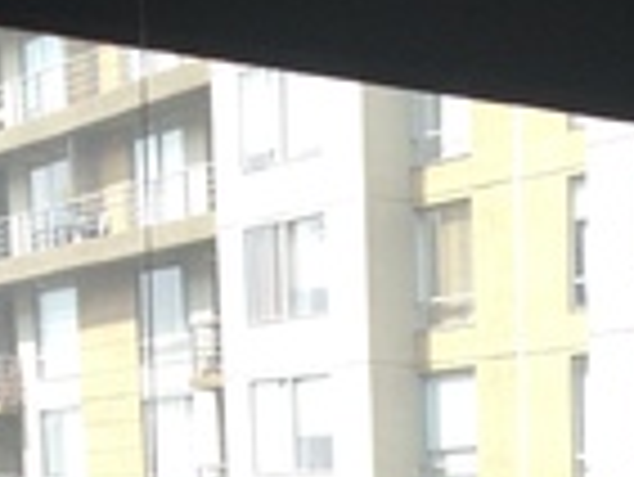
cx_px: 805
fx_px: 2731
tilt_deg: -16.3
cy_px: 1242
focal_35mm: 149
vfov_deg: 8.8
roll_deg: -0.6
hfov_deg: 12.8
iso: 50
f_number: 2.4
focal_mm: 4.28
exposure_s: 1/412
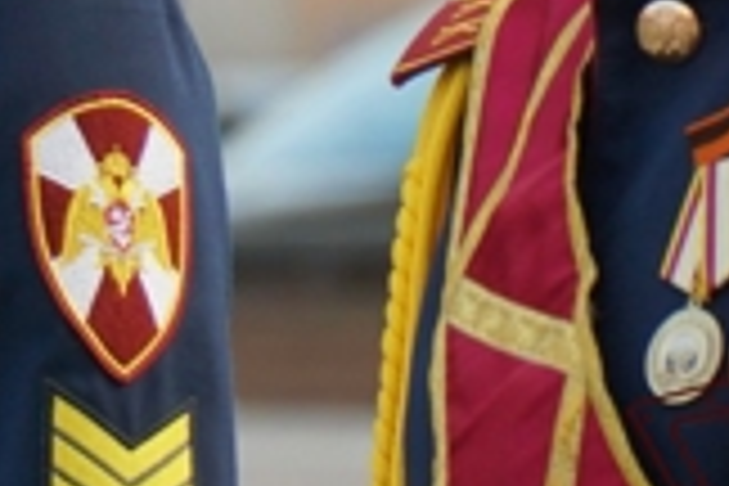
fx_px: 19040
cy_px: -333
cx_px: -666
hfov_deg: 2.2
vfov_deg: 1.5
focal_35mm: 940
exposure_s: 1/250
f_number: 5.6
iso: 320
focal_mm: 135
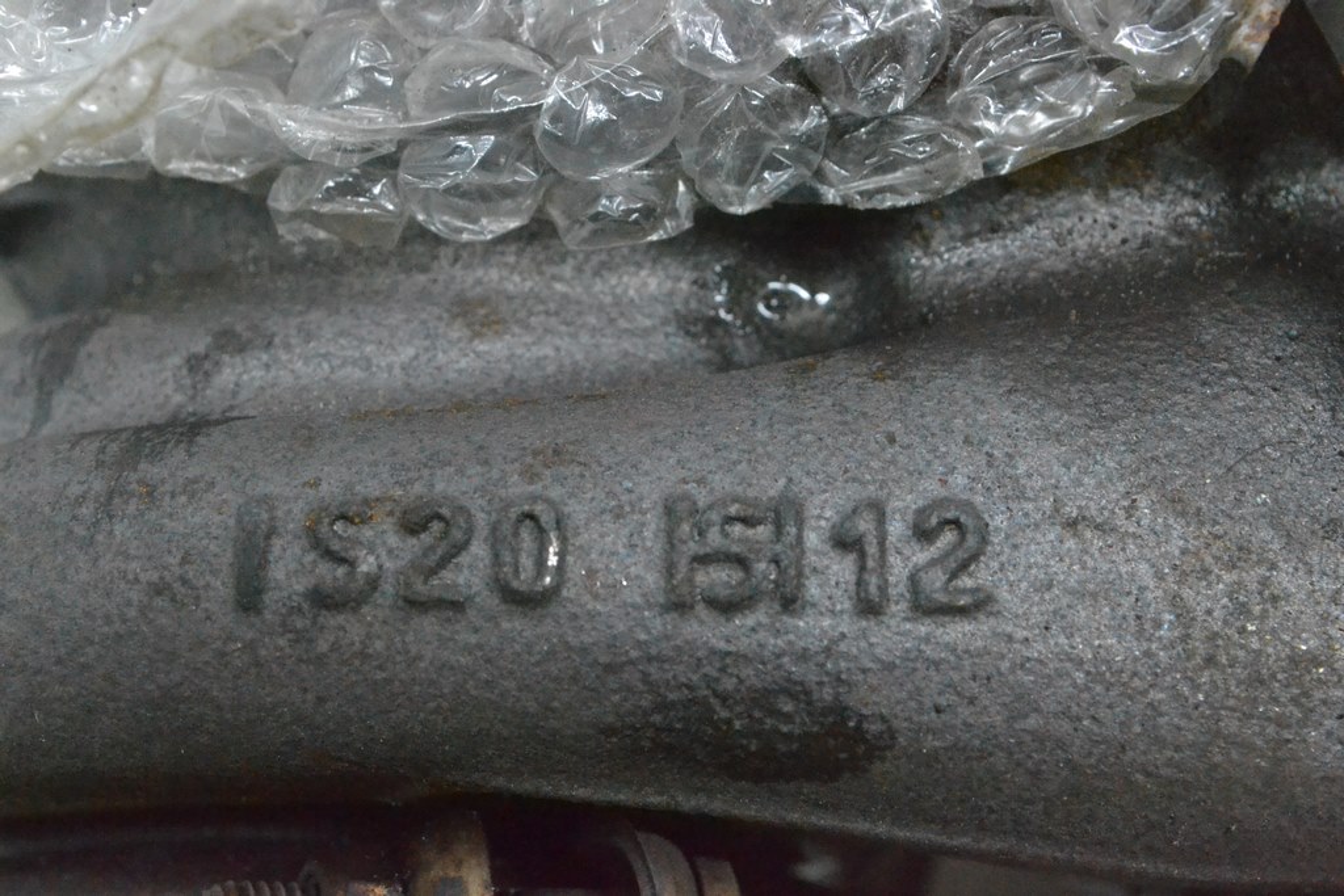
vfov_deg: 18.9
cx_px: 672
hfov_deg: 28.1
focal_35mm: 72
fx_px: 2688
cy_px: 448
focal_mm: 48
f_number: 9
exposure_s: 1/160
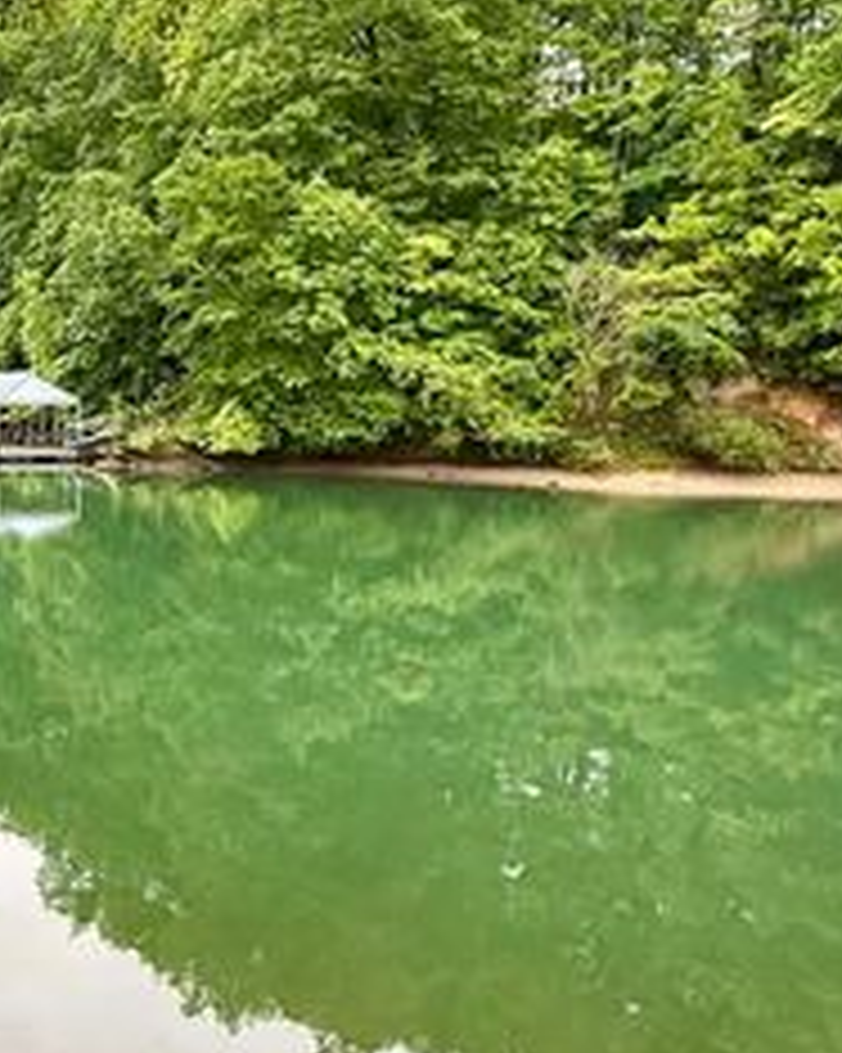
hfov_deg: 35.3
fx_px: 1216
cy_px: 551
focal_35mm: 39
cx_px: 41
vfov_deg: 46.8
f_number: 2.2
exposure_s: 1/171
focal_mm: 2.22
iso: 64
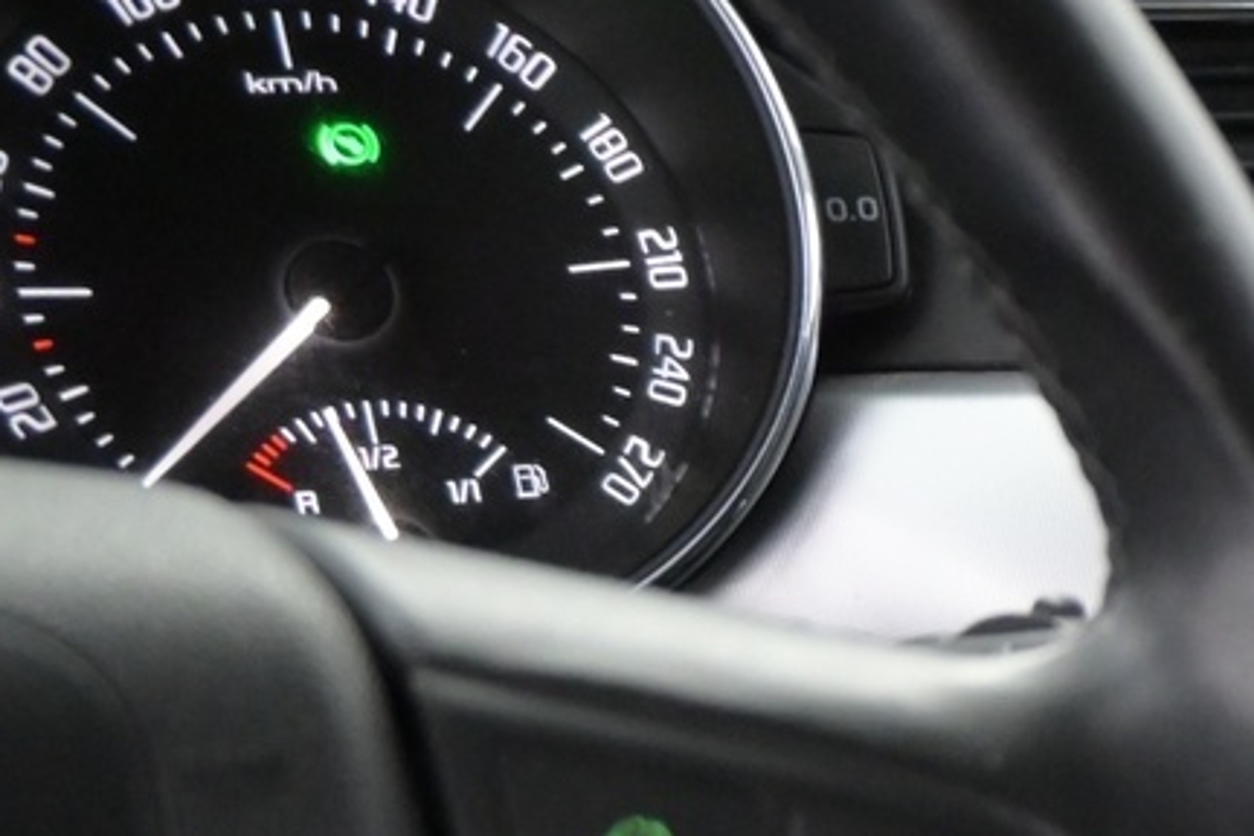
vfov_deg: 14.1
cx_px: 2221
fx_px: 3135
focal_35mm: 90
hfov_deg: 18.2
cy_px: 1280
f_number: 3.5
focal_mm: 16
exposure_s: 1/40
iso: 2500
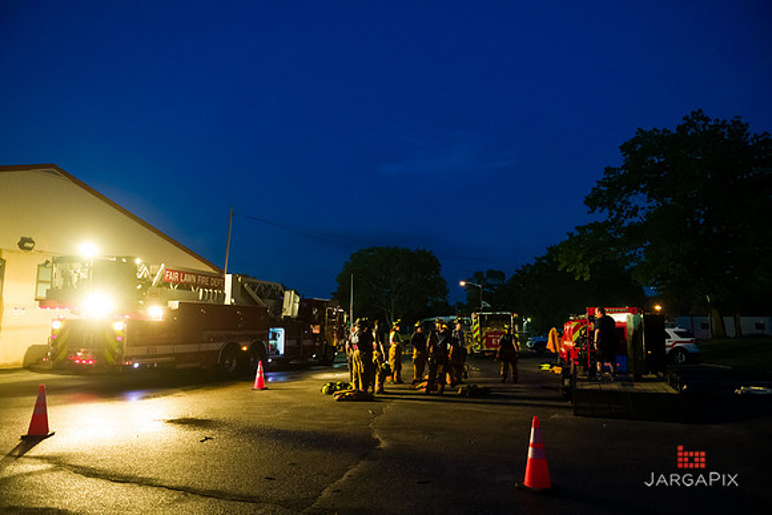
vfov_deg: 53.2
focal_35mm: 24
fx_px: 515
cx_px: 386
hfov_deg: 73.7
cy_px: 258
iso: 6400
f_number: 3.2
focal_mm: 24
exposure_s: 1/125
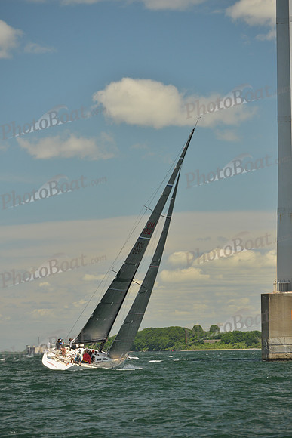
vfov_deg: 10.3
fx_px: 2432
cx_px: 146
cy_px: 219
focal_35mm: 200
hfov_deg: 6.9
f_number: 5.6
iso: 400
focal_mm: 200
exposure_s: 1/1000
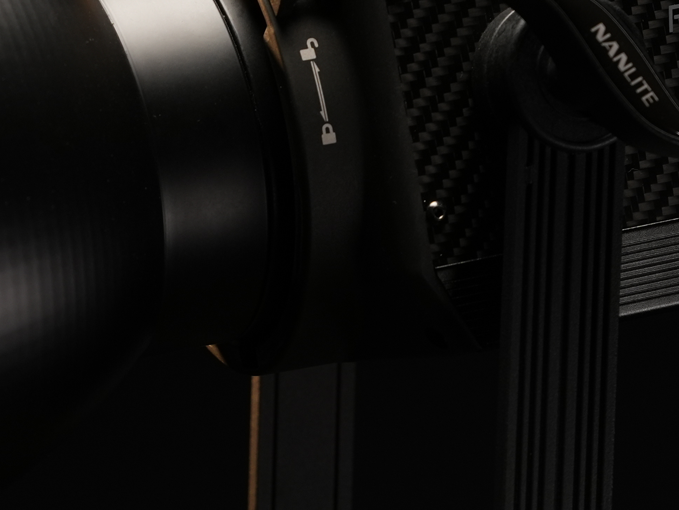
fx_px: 3918
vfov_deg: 7.4
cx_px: 364
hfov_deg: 9.9
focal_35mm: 200
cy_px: 364
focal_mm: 57.5
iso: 400
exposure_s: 1/100
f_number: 5
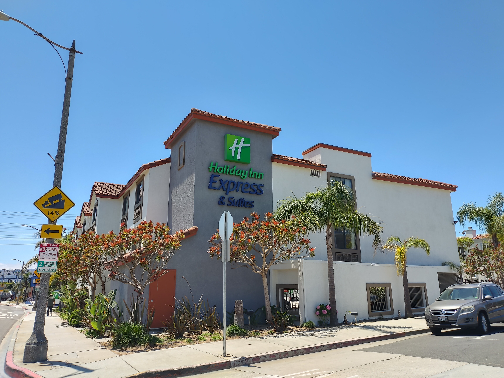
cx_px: 252
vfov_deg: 54.9
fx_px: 364
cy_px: 189
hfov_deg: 69.4
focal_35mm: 25
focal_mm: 4.7
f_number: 1.79
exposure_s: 1/482
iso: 50
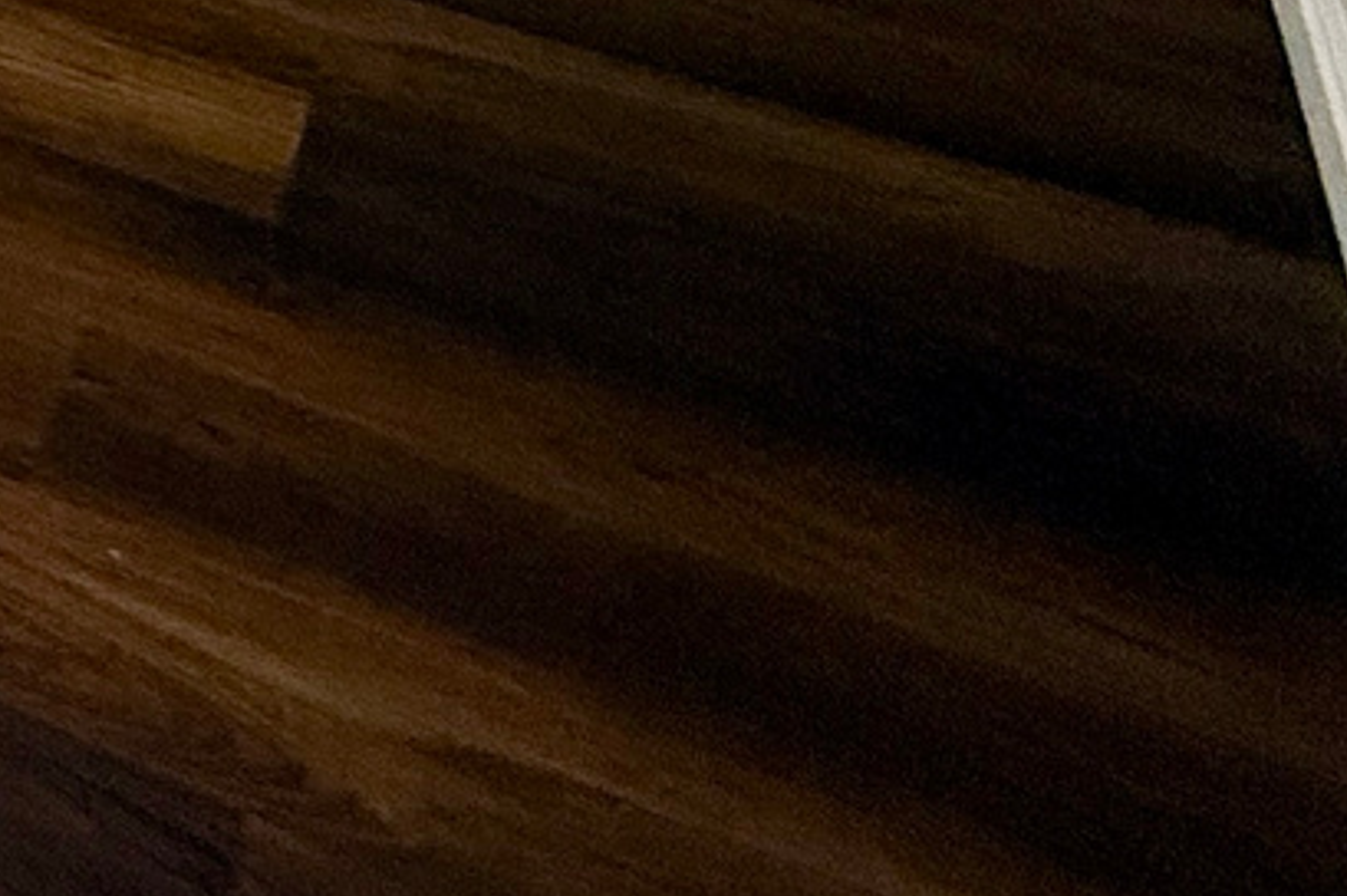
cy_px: -995
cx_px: -1275
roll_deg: +1.4
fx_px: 2729
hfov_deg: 18.8
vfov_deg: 14.7
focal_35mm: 73
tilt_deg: -12.5
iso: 320
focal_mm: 2.22
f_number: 2.2
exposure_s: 1/60
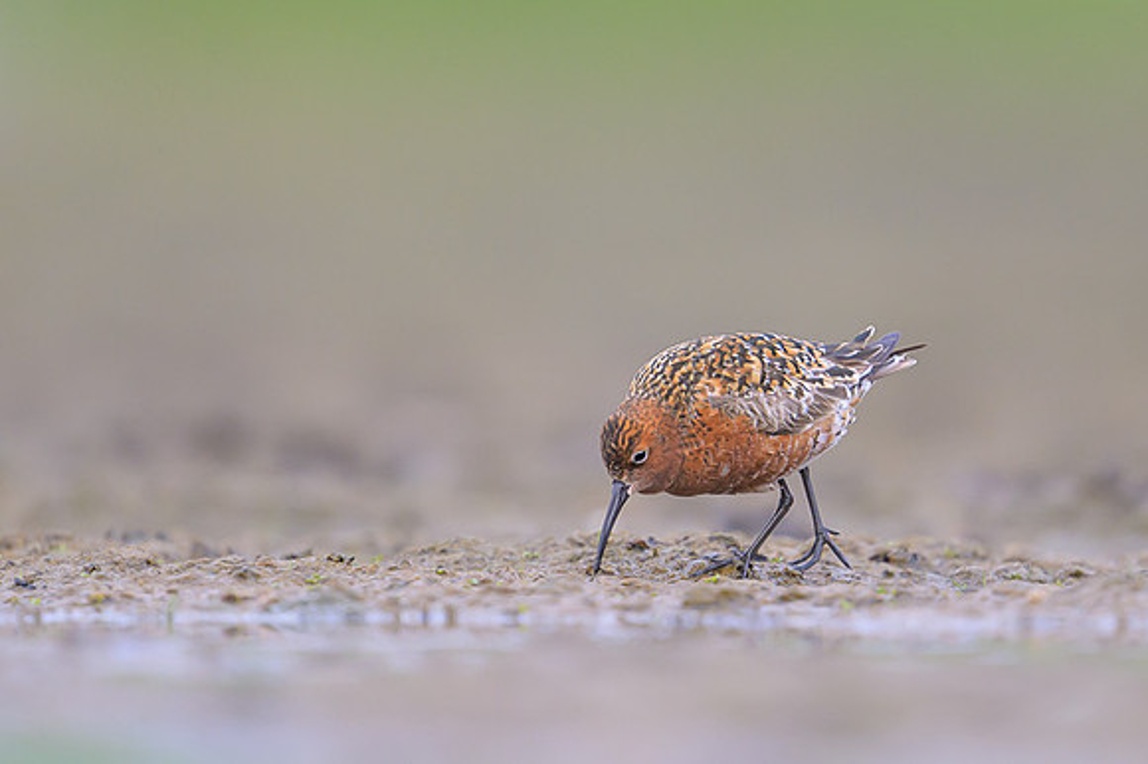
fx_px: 35121
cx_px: 744
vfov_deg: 1.2
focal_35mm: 1102
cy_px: 263
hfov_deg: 1.9
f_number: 4
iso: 1600
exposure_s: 1/800
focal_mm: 560
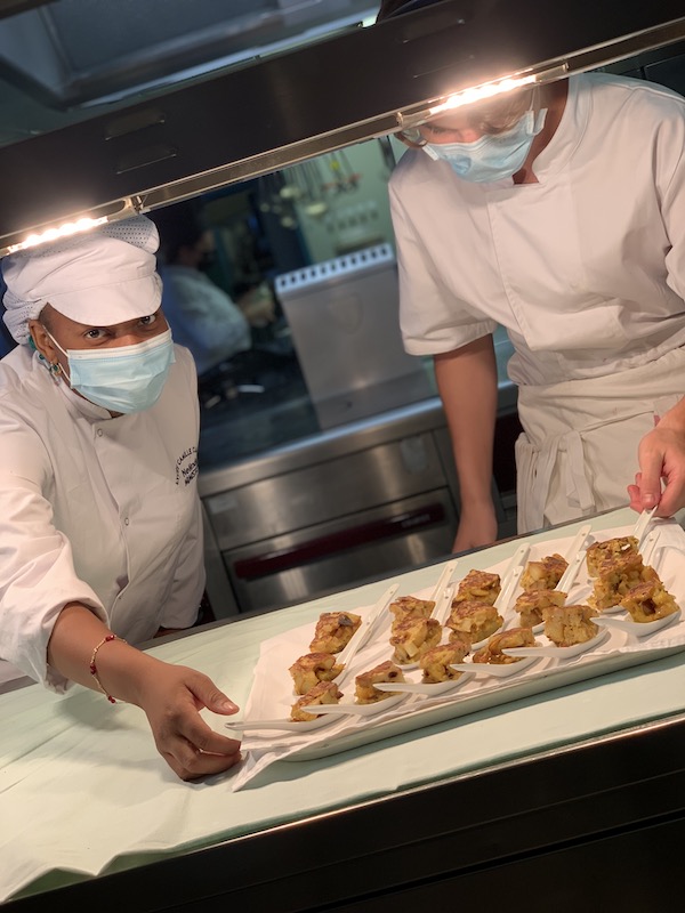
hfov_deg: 28.0
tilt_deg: -8.2
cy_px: 456
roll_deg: +17.8
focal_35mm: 52
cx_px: 342
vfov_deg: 36.8
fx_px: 1372
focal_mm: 6
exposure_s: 1/100
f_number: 2.4
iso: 40
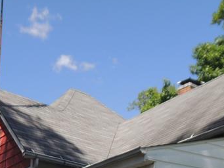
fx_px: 466
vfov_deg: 18.6
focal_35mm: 72
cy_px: 234
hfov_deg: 26.9
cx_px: 81
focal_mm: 4.3
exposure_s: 1/1000
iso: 100
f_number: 2.8
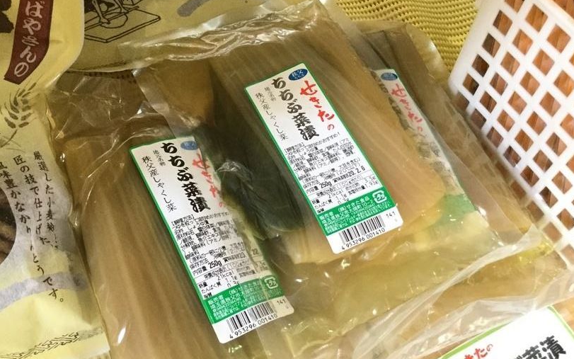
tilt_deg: -58.1
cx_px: 288
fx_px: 516
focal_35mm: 33
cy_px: 190
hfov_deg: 58.1
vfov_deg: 38.3
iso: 250
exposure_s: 1/30
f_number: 2.4
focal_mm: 3.3
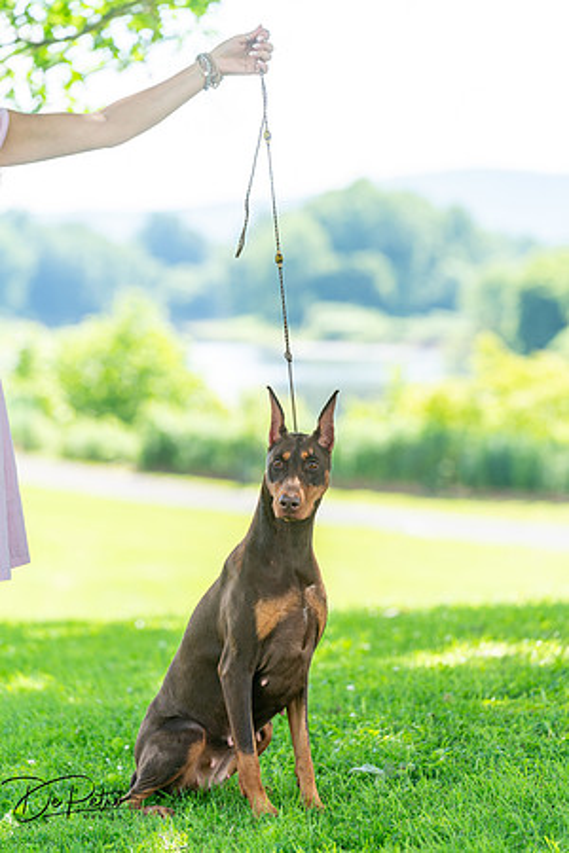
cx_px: 284
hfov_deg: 9.5
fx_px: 3414
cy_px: 426
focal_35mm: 144
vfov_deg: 14.3
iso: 100
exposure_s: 1/250
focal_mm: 144
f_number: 3.5
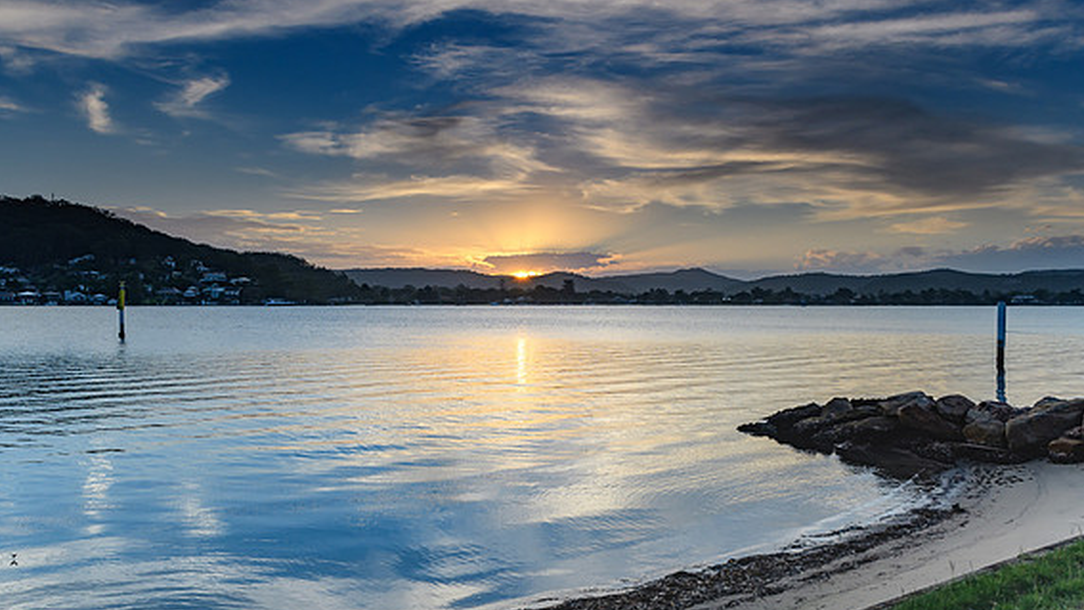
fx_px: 920
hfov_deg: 61.0
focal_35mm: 32
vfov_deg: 36.7
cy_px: 289
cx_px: 527
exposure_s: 1/100
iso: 320
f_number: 7.1
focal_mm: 19
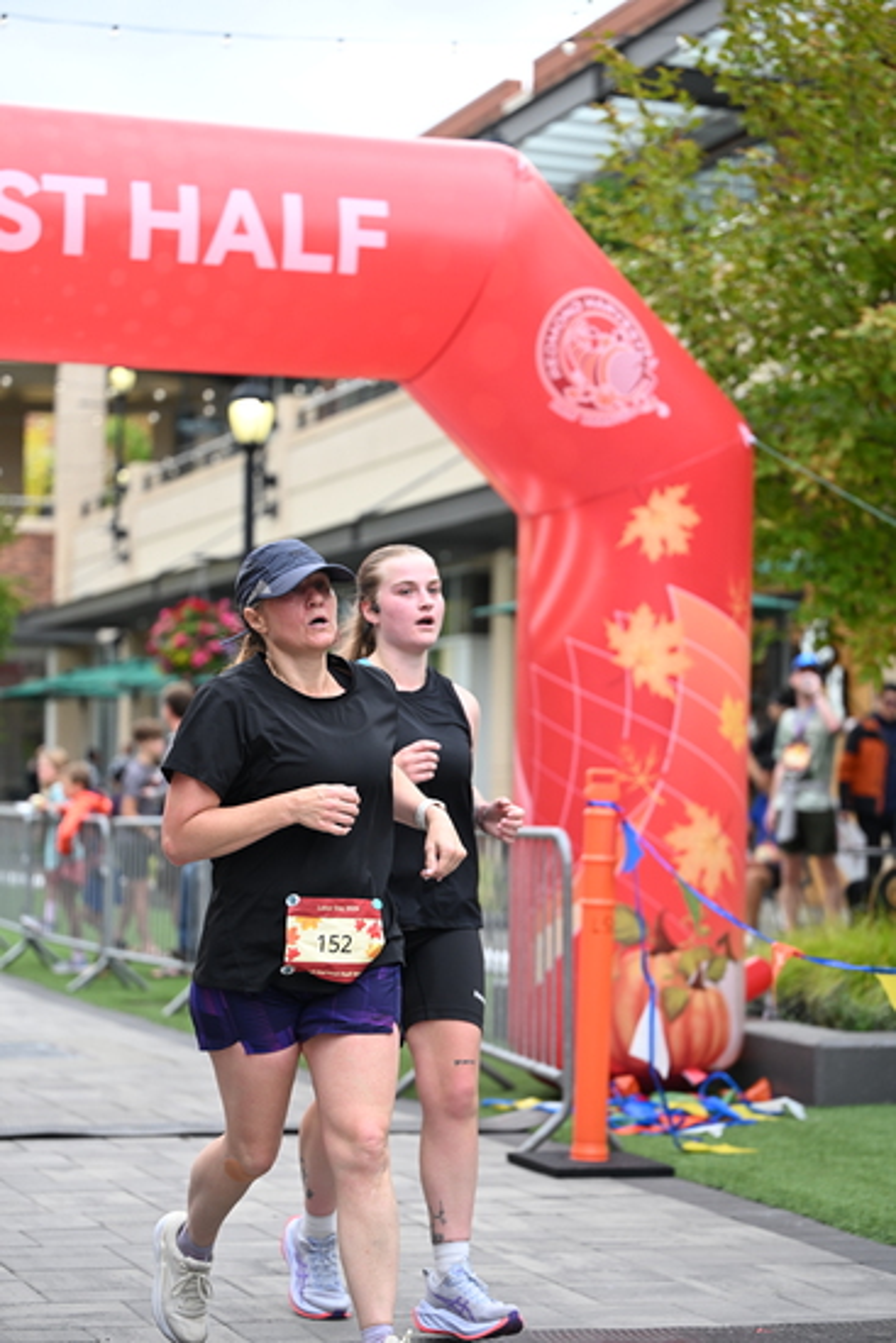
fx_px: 2873
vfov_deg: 26.3
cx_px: 448
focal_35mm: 77
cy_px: 672
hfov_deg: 17.7
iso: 640
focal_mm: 77
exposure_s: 1/2000
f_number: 2.8
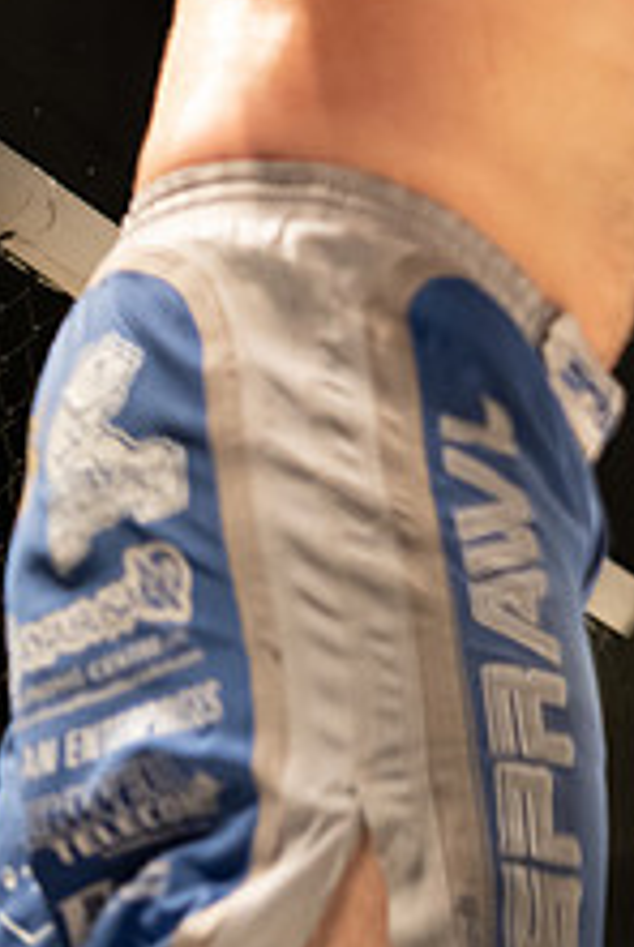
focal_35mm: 152
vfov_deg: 13.4
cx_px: 1122
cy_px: 182
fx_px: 4003
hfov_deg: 8.7
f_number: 2.8
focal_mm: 58
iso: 1600
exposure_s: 1/1000
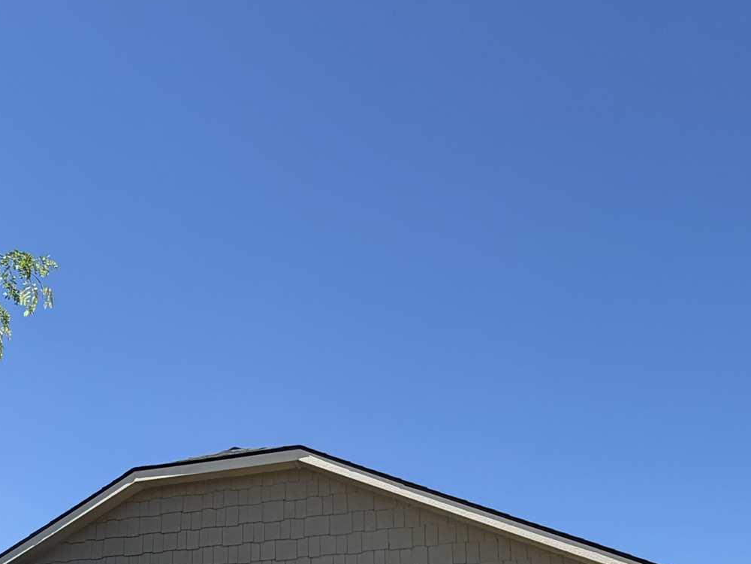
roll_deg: -0.8
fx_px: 933
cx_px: 133
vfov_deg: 29.7
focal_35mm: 43
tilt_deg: +10.8
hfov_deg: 41.6
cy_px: 641
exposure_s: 1/770
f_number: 2.2
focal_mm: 2.22
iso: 25
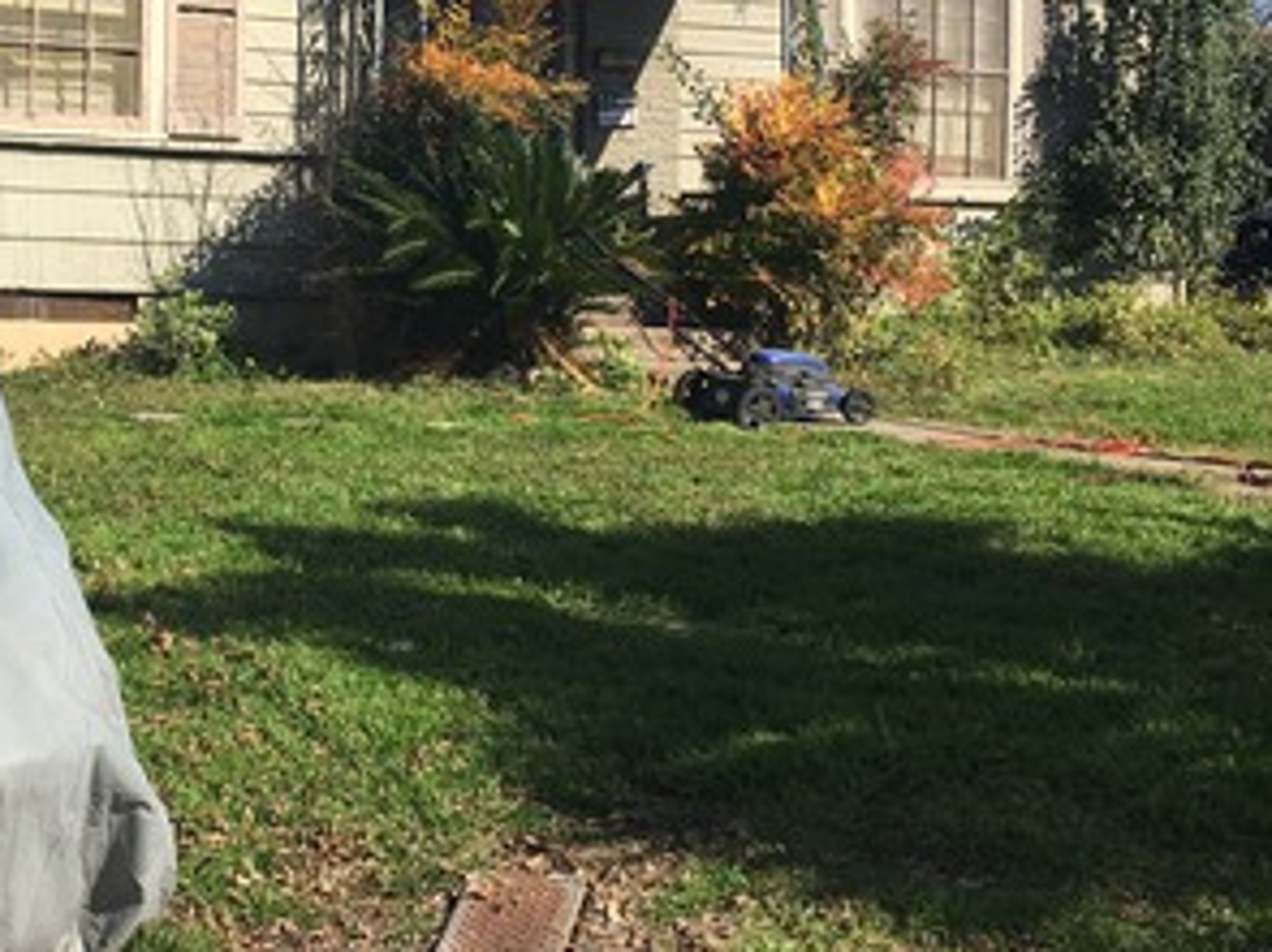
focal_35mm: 63
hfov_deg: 30.1
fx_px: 2314
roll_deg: -0.2
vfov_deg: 23.1
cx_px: 289
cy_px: 302
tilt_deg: +2.6
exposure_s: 1/1538
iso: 25
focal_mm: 4.15
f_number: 2.2
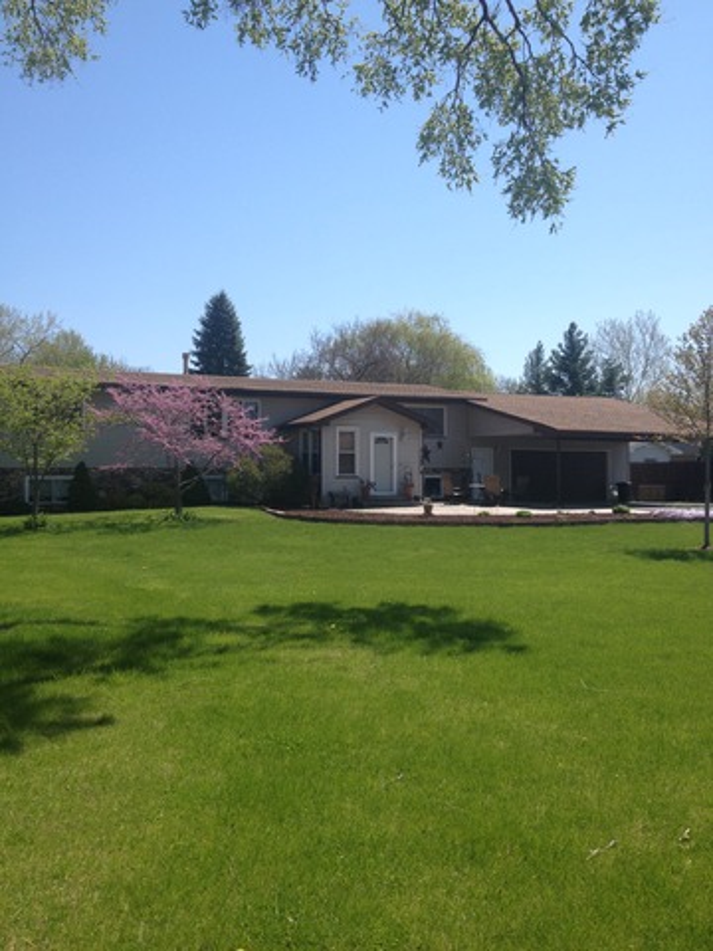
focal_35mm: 35
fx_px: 961
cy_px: 476
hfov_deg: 40.7
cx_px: 356
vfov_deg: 52.6
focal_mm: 4.28
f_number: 2.4
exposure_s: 1/1381
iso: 50
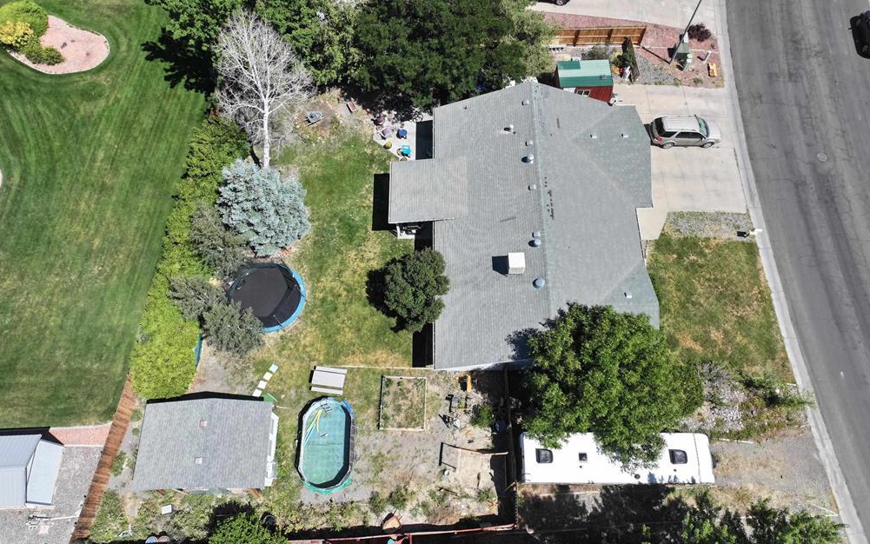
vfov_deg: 47.6
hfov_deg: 70.4
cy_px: 259
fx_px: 617
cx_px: 436
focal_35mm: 26
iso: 110
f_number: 2.8
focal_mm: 12.29
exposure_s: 1/1600
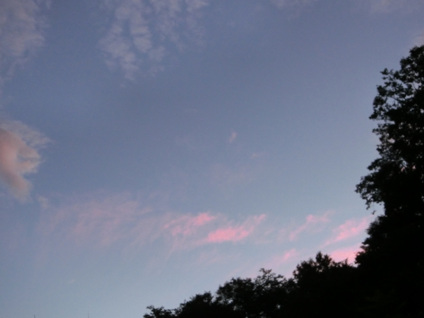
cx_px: 212
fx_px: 637
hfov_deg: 36.8
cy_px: 159
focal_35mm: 52
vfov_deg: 28.0
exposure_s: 1/50
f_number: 4.7
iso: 640
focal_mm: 9.3
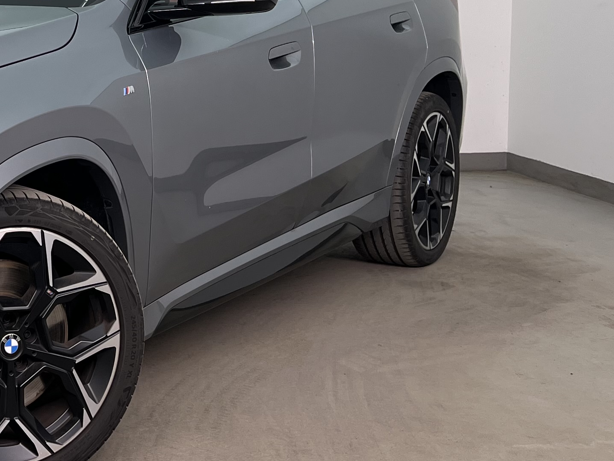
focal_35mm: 73
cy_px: 67
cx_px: -89
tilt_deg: -5.3
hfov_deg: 24.6
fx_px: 1295
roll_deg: -0.5
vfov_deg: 19.9
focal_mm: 5.7
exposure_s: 1/126
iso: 40
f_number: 1.5
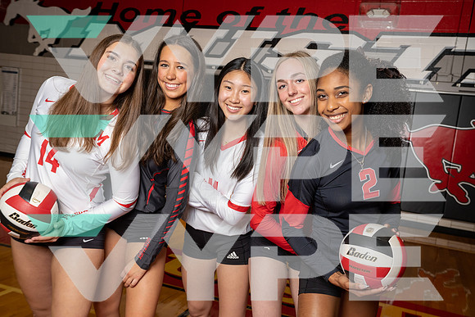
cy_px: 158
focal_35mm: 36
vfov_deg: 36.9
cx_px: 238
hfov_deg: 53.1
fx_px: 475
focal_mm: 36
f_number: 6.3
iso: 640
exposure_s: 1/250
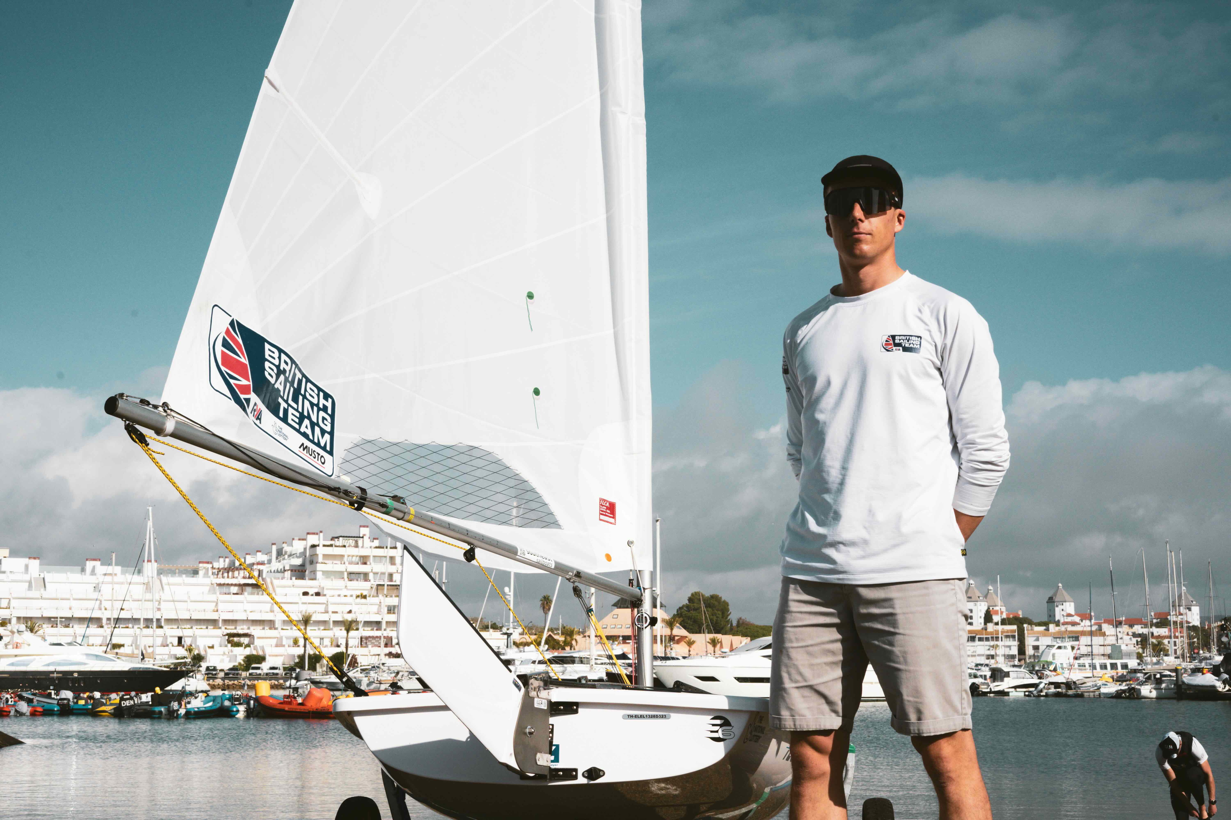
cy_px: 410
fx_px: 1709
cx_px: 616
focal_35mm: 50
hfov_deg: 39.6
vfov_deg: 27.0
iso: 800
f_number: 13
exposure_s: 1/1600
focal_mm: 50
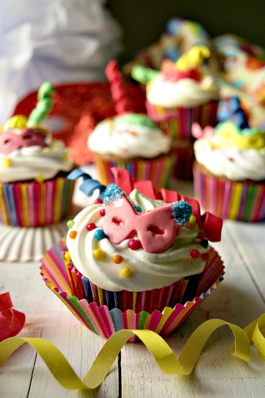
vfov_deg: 43.6
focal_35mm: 45
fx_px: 497
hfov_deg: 29.9
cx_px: 132
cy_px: 199
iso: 800
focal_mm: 30
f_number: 4.5
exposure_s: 1/500
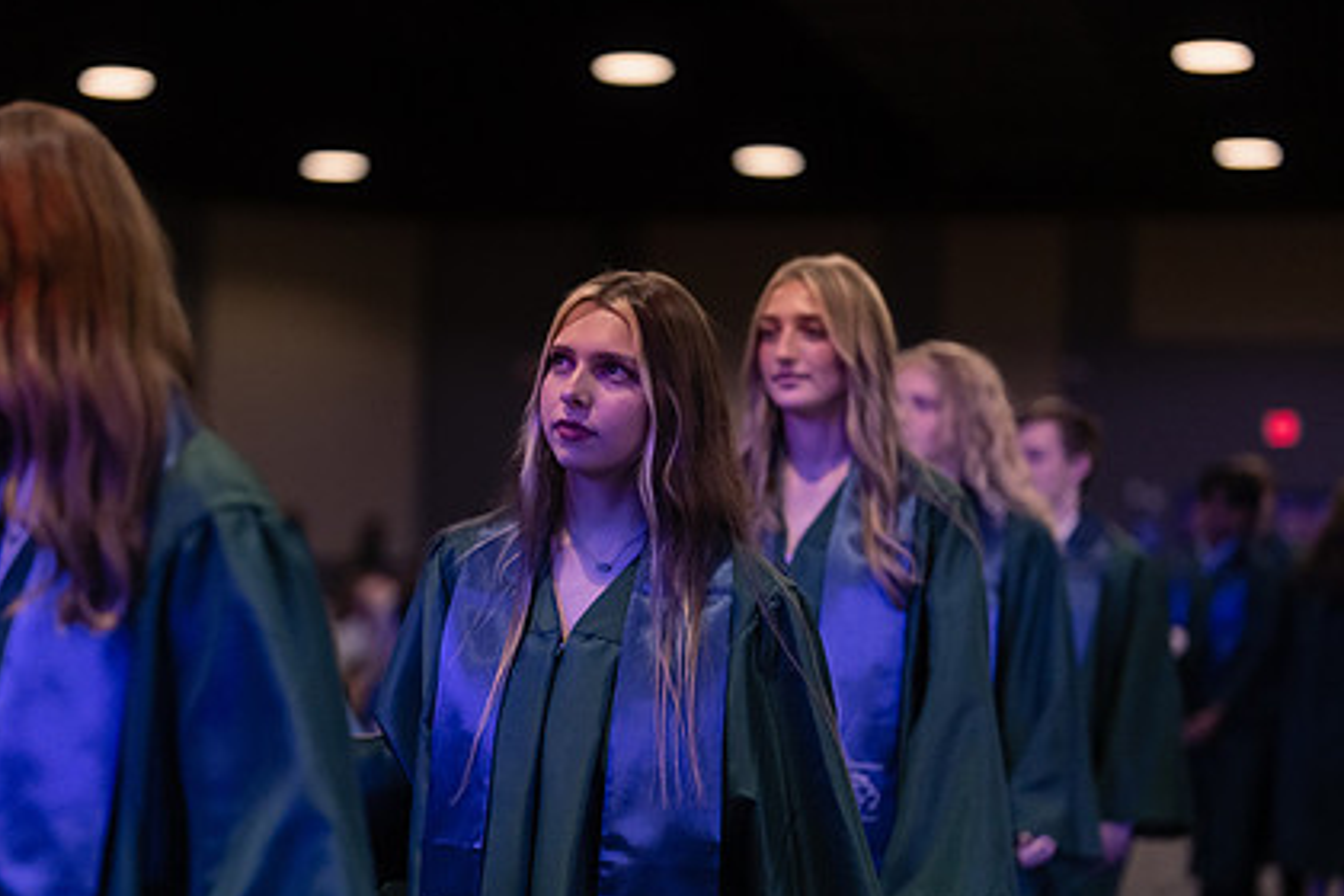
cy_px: 525
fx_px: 2800
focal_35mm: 75
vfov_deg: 18.2
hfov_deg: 27.0
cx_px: 582
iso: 1250
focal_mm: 50
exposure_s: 1/500
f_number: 1.2
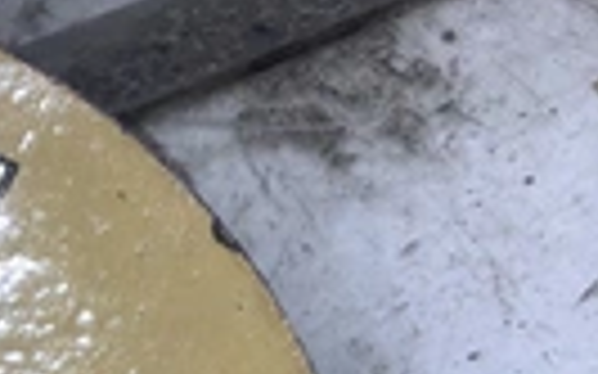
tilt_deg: -51.1
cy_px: 442
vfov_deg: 12.9
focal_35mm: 99
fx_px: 1613
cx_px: -292
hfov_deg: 18.6
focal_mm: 3.3
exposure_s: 1/120
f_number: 2.4
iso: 40
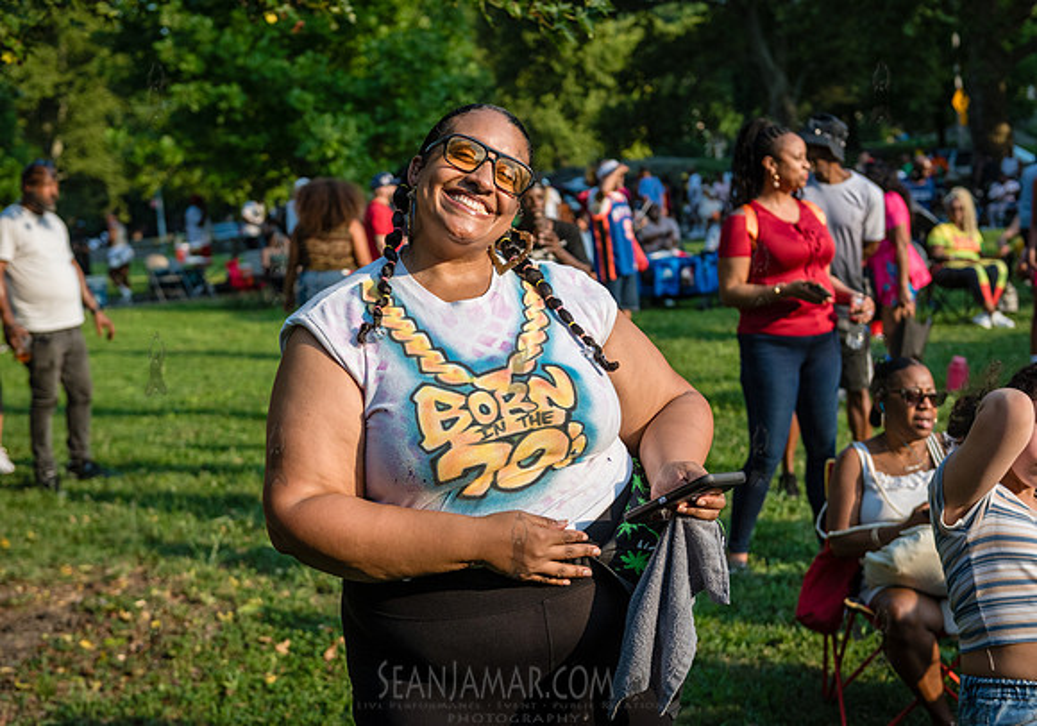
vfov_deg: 26.8
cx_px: 493
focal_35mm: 52
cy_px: 363
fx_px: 1522
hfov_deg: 37.6
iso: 500
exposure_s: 1/4000
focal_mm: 50
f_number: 3.5
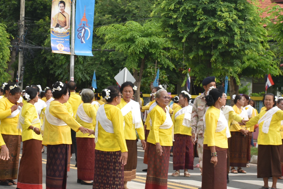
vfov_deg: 13.0
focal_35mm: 105
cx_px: 114
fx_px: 825
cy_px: 51
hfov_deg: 19.4
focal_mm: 32
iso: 100
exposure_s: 1/200
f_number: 7.1
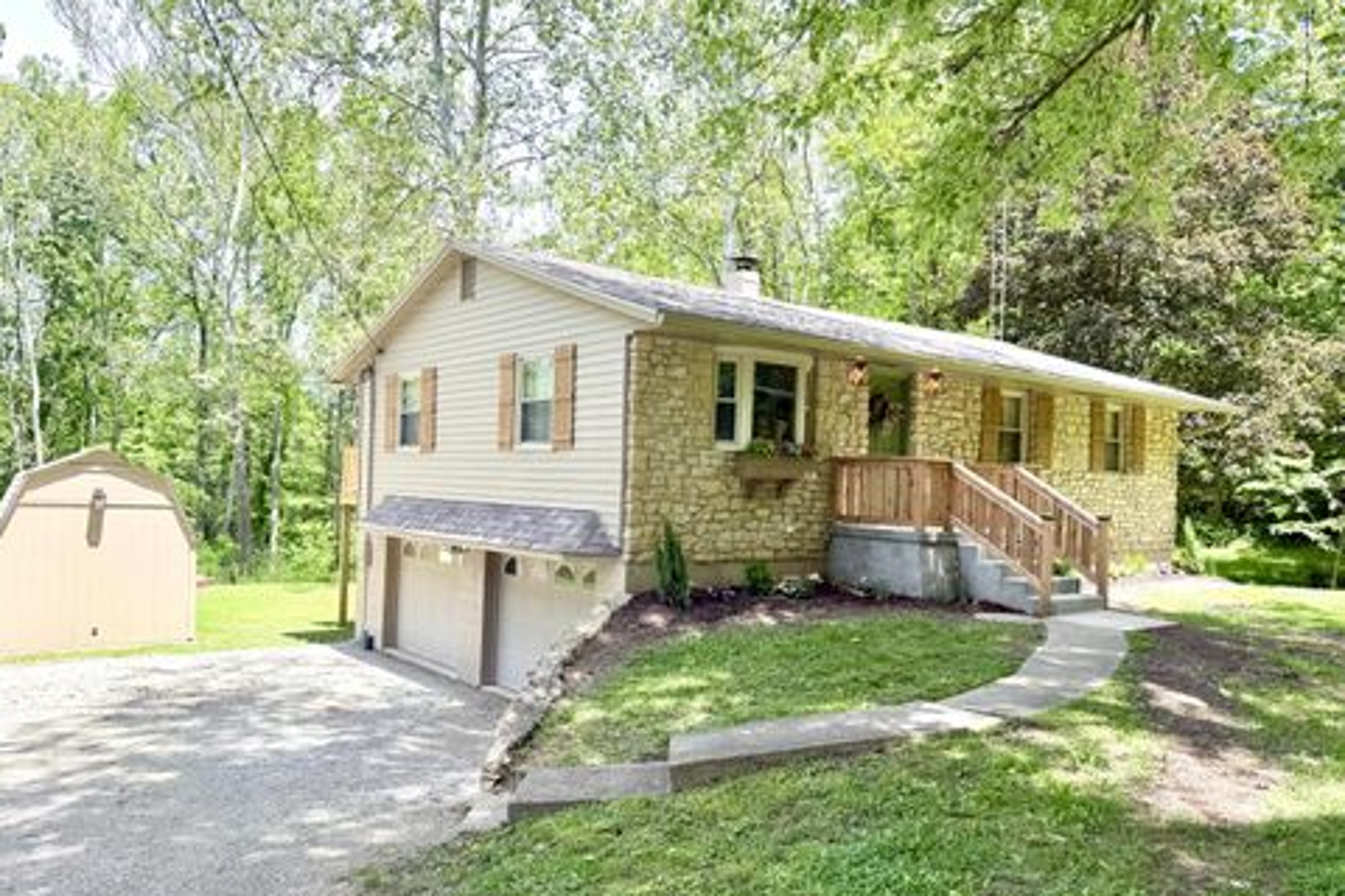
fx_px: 971
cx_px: 650
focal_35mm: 26
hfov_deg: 69.4
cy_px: 475
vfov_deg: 49.5
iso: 100
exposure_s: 1/1385
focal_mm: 6.76
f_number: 1.78
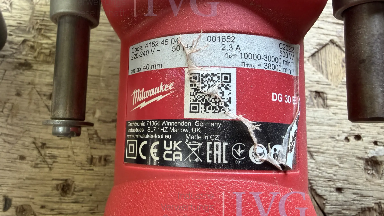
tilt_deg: -72.4
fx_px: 295
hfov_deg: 66.1
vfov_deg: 40.2
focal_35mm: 29
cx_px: 190
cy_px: 104
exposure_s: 1/50
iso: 250
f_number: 2.2
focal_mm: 2.22
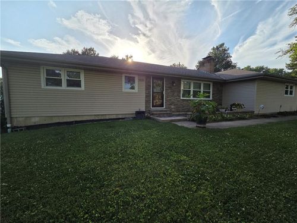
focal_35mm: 13
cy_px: 112
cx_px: 148
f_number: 2.2
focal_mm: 2.2
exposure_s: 1/1410
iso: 50
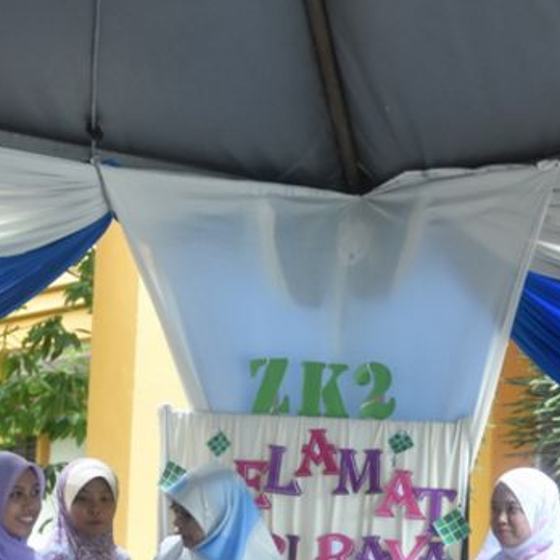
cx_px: 298
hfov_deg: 19.3
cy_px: 527
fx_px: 1647
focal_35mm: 90
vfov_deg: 18.9
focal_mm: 24
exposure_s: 1/500
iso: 800
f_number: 2.8
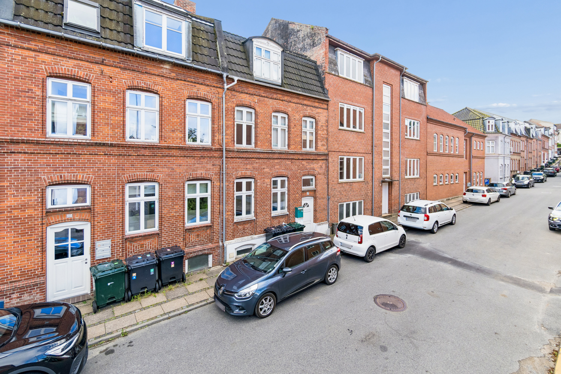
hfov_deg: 100.4
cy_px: 187
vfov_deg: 77.3
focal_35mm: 15
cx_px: 280
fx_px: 234
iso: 200
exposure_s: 1/320
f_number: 4
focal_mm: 10
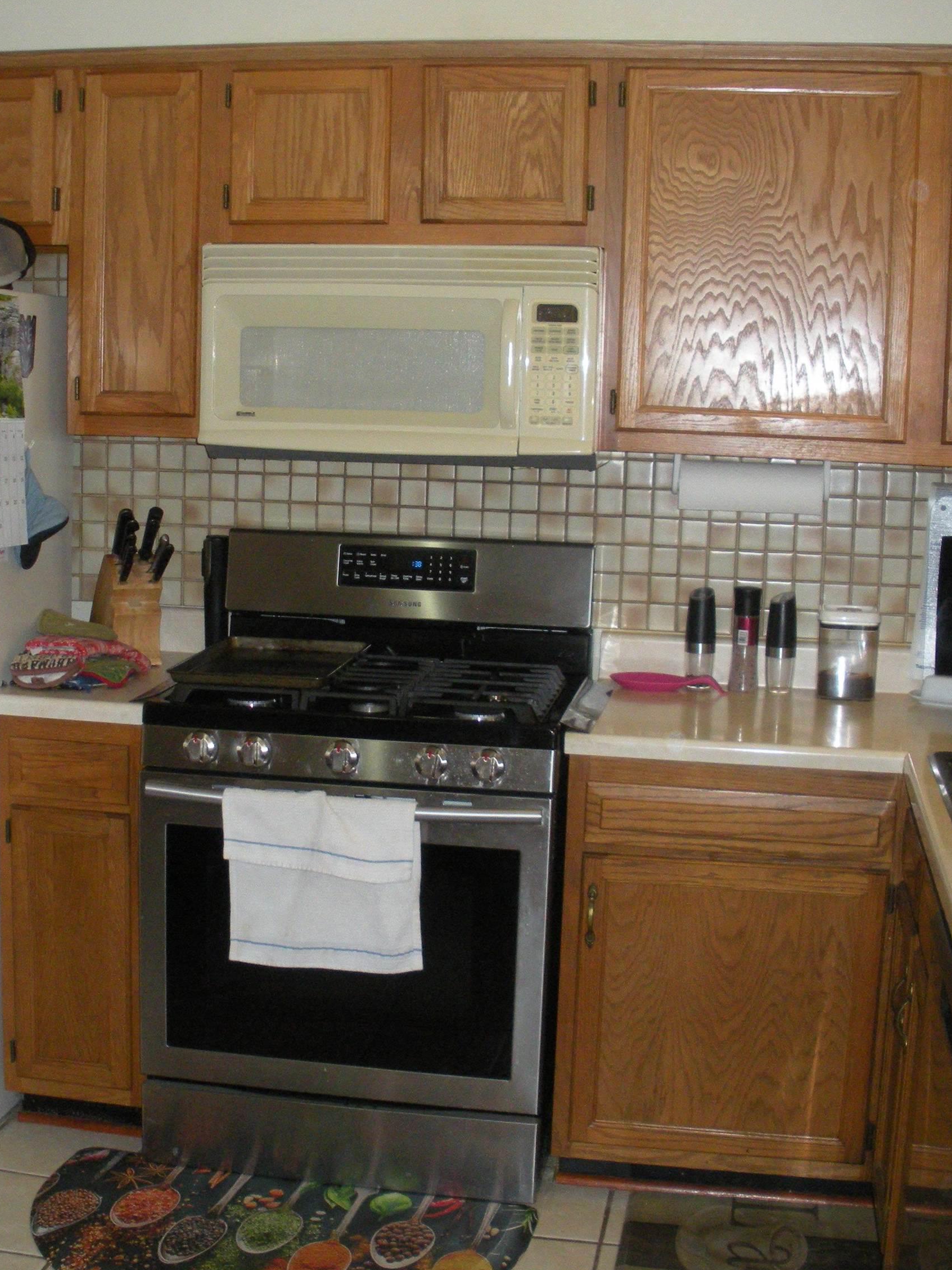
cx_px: 417
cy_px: 626
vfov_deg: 38.9
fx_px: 1797
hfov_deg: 29.7
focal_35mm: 49
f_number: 3.5
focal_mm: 6.3
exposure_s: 1/60
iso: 302
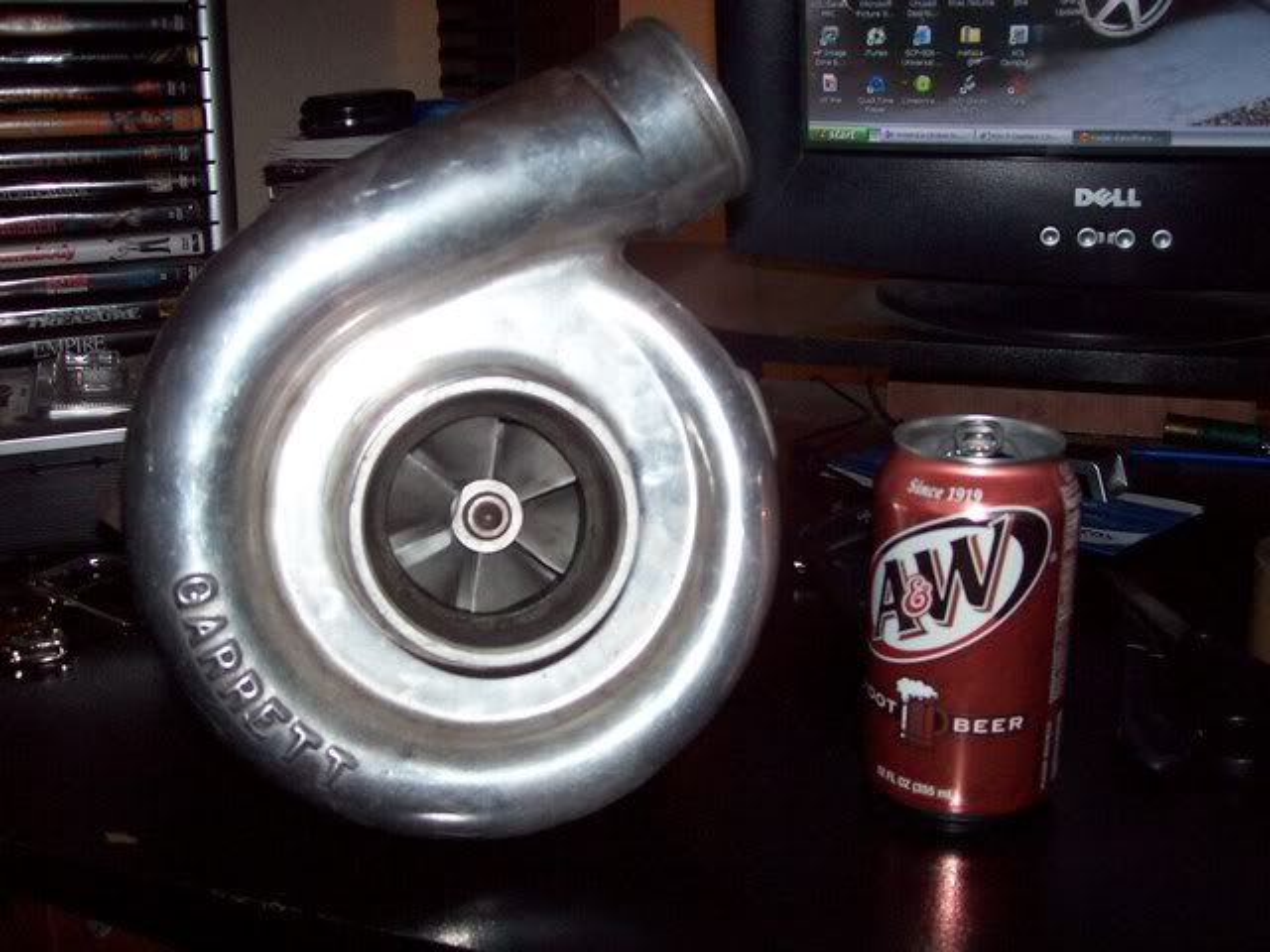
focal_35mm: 36
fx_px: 1321
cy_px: 476
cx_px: 635
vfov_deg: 39.7
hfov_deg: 51.4
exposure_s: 1/64
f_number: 2.7
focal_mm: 6
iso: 140
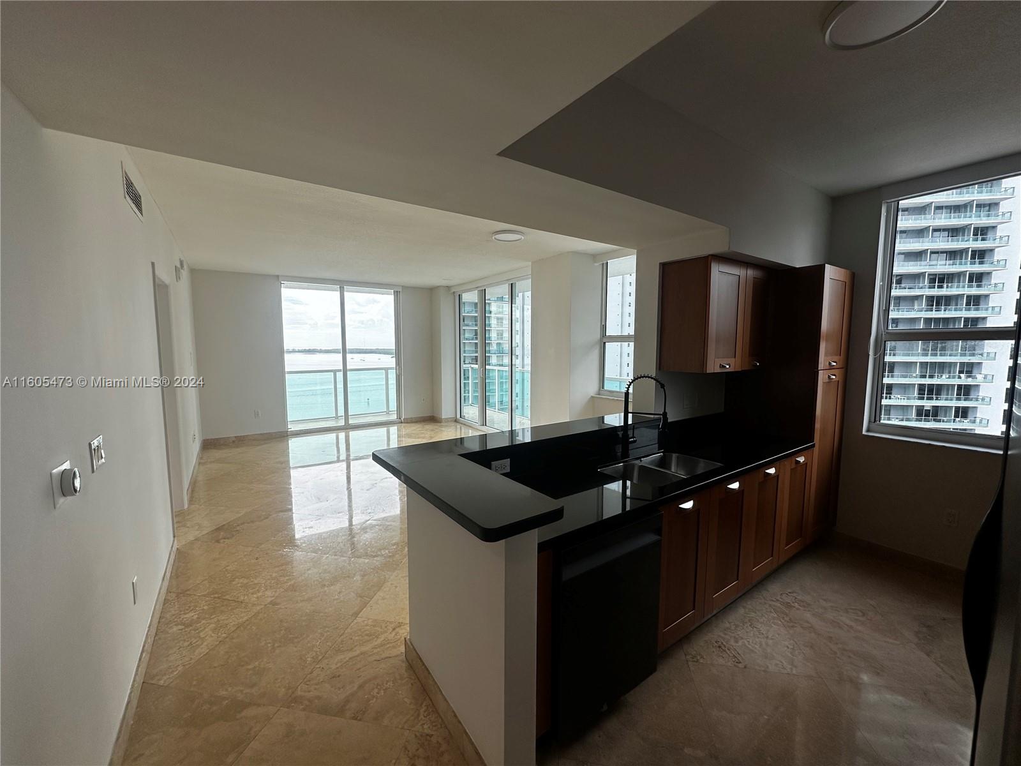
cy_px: 383
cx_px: 510
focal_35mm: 14
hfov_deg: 102.1
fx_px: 413
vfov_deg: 85.7
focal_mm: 2.22
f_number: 2.2
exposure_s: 1/370
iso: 40
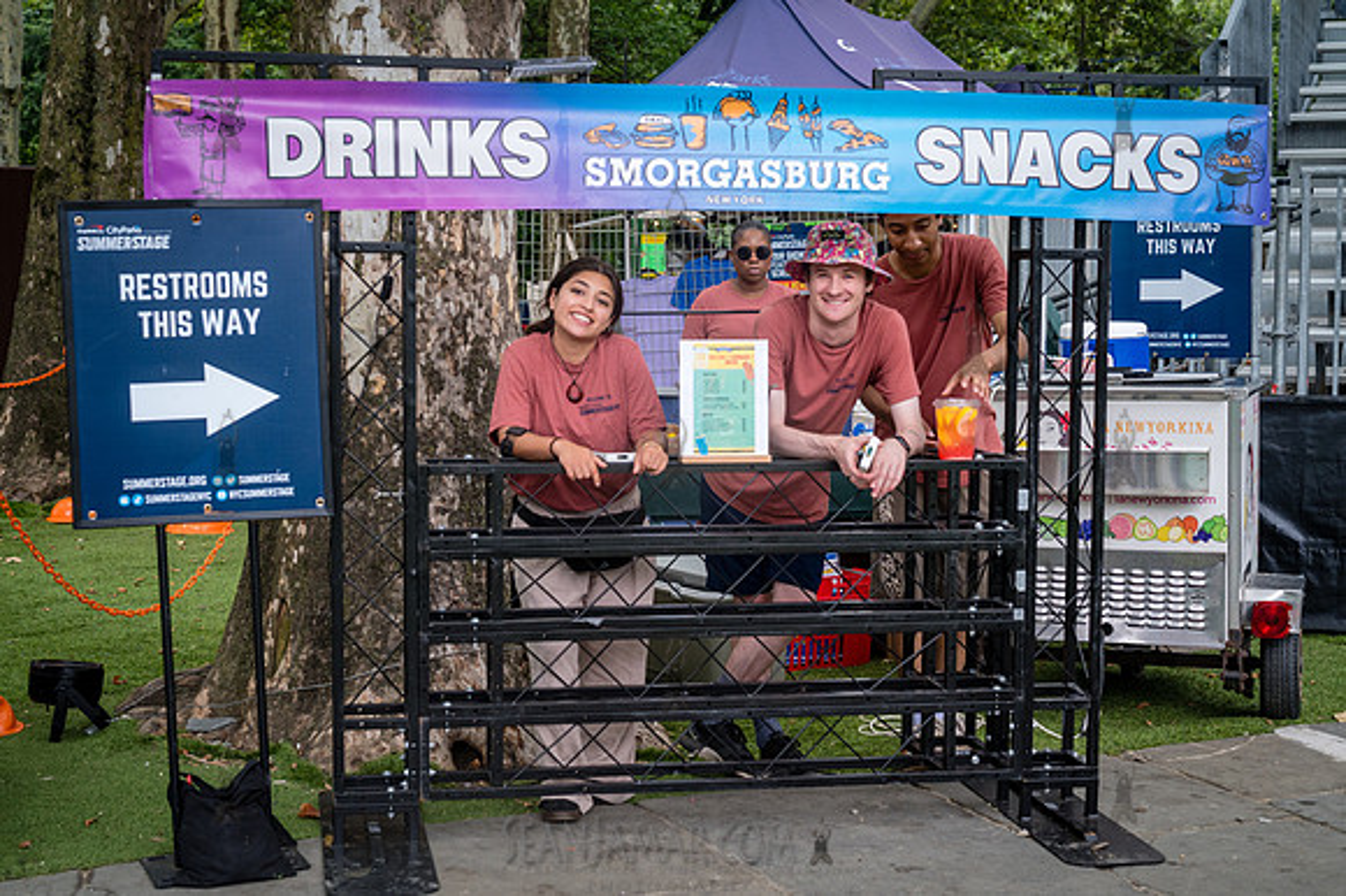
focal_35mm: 52
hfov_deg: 38.0
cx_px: 673
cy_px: 448
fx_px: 1956
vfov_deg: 25.8
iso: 1250
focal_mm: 51
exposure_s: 1/250
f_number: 4.5
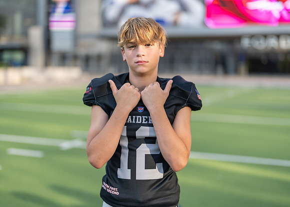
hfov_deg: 37.2
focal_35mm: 52
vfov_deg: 27.0
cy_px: 104
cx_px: 145
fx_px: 431
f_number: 1.2
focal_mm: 50
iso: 100
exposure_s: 1/2500
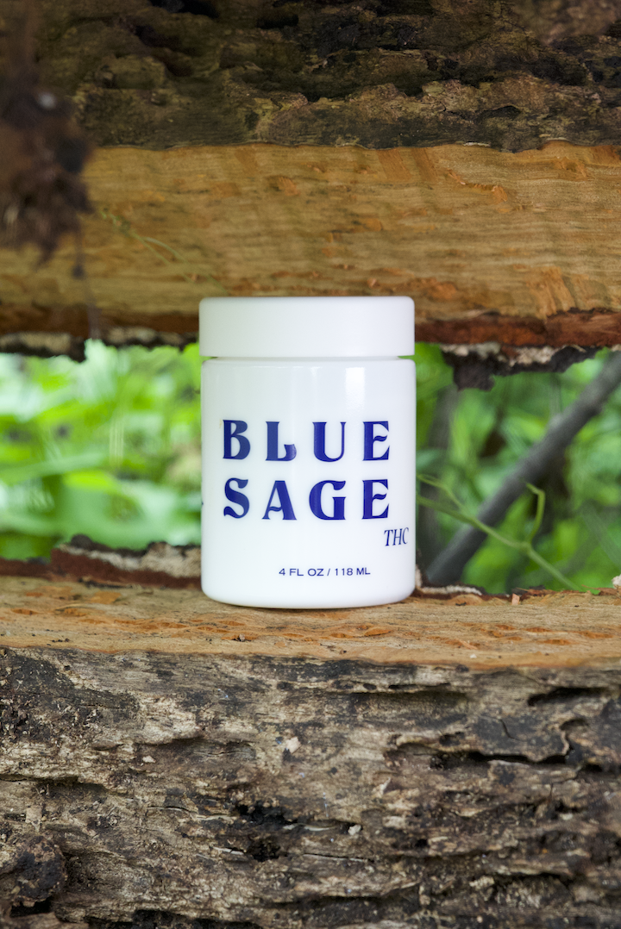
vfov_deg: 22.6
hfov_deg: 15.2
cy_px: 464
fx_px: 2326
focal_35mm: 90
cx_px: 310
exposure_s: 1/250
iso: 6400
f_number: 8
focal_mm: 90
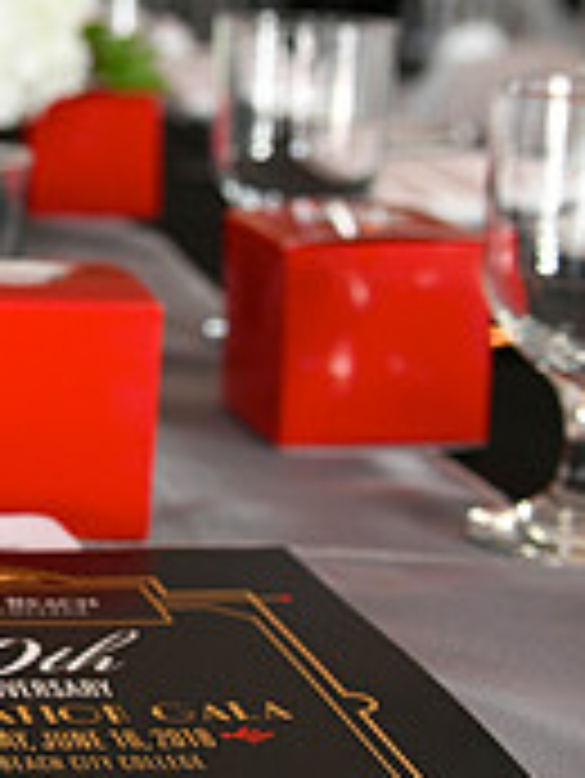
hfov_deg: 12.8
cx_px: -540
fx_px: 2318
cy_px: 214
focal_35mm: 103
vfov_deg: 19.0
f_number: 4
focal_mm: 32
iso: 1600
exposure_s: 1/125
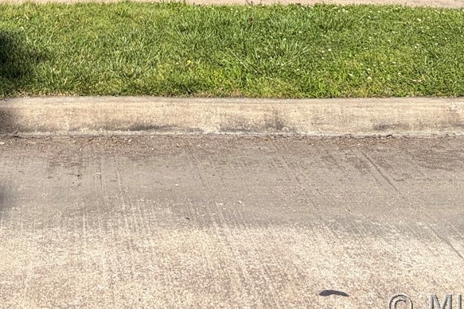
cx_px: 135
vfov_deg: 13.8
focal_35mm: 89
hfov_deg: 22.7
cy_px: -240
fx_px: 1147
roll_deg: -0.4
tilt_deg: +2.2
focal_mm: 5.96
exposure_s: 1/3279
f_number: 1.6
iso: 50
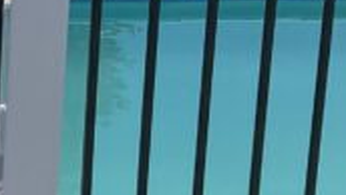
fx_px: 1671
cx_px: -334
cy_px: 227
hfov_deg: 10.8
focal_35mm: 182
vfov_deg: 6.6
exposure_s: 1/2703
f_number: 1.8
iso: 20
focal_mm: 3.99
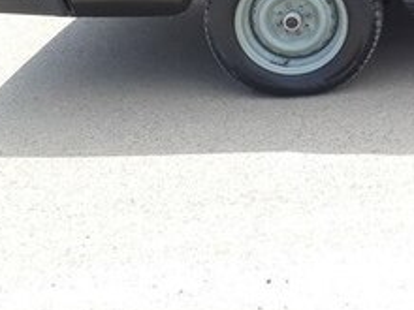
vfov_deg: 17.0
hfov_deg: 21.4
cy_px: -114
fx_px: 969
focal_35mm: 81
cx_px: 563
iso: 40
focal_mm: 3.6
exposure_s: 1/479
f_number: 1.9
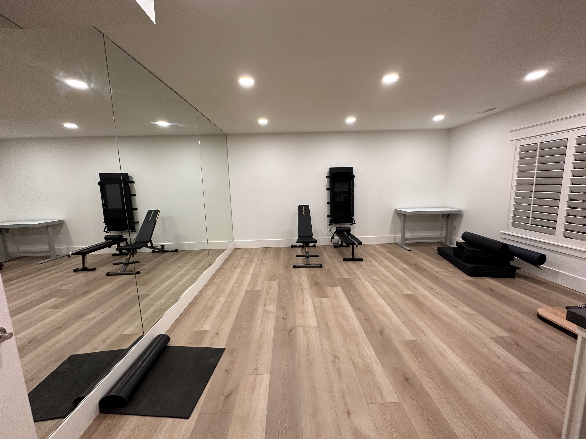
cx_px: 293
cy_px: 220
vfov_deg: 85.7
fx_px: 237
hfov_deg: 102.1
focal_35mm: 14
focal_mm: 2.22
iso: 250
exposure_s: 1/120
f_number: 2.2
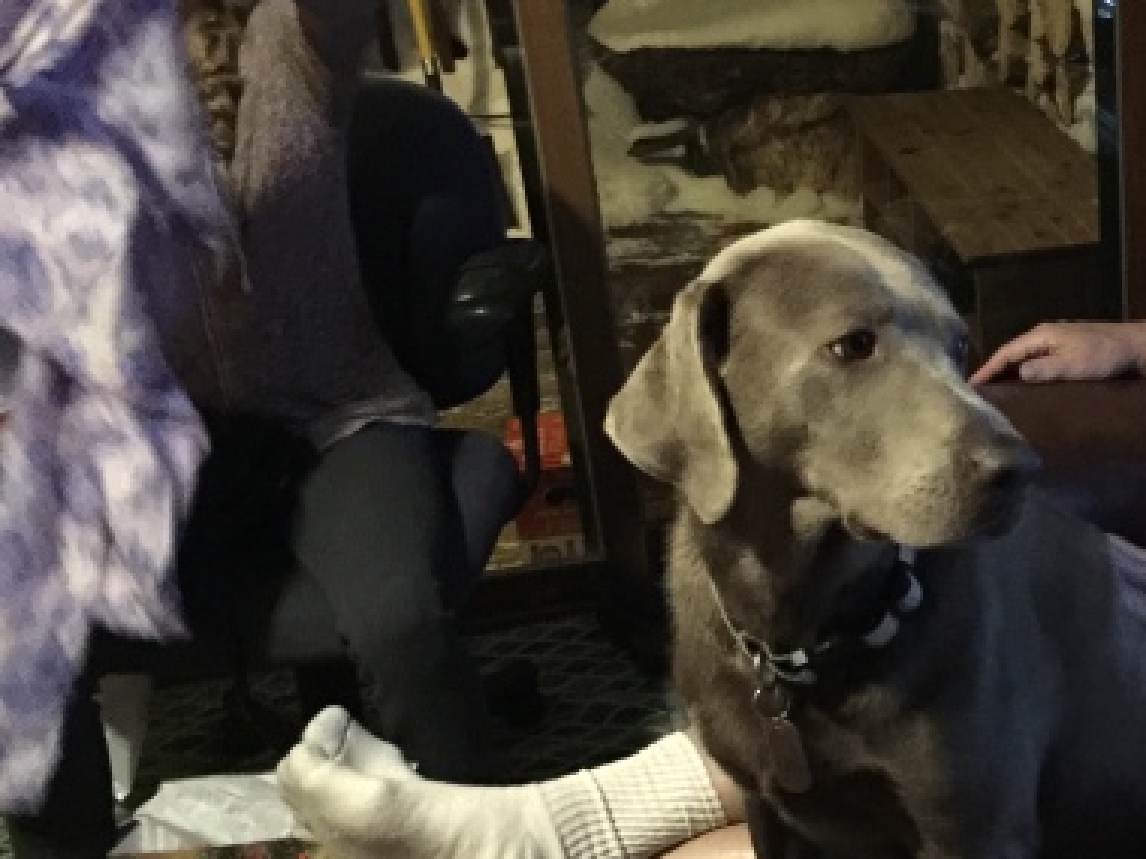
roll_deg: +3.5
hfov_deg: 30.4
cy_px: 600
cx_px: 1013
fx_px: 2019
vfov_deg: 23.9
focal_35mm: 61
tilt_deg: -26.3
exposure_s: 1/4
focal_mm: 4.15
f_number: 2.2
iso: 320
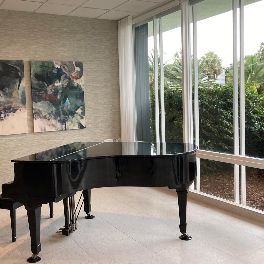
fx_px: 319
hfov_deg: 44.3
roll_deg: +1.3
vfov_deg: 44.9
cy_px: 119
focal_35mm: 37
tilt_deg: -2.5
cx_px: 90
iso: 125
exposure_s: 1/60
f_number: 1.8
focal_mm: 3.99
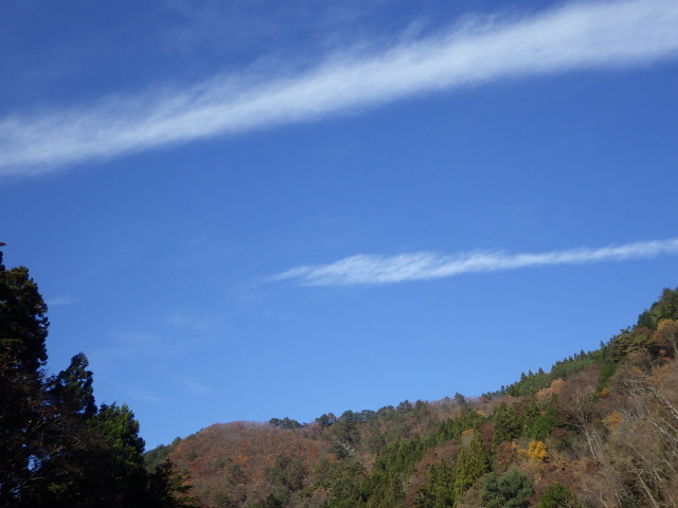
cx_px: 339
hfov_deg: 58.4
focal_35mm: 31
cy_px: 254
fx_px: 607
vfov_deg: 45.4
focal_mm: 5.5
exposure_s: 1/1000
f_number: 3.1
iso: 125
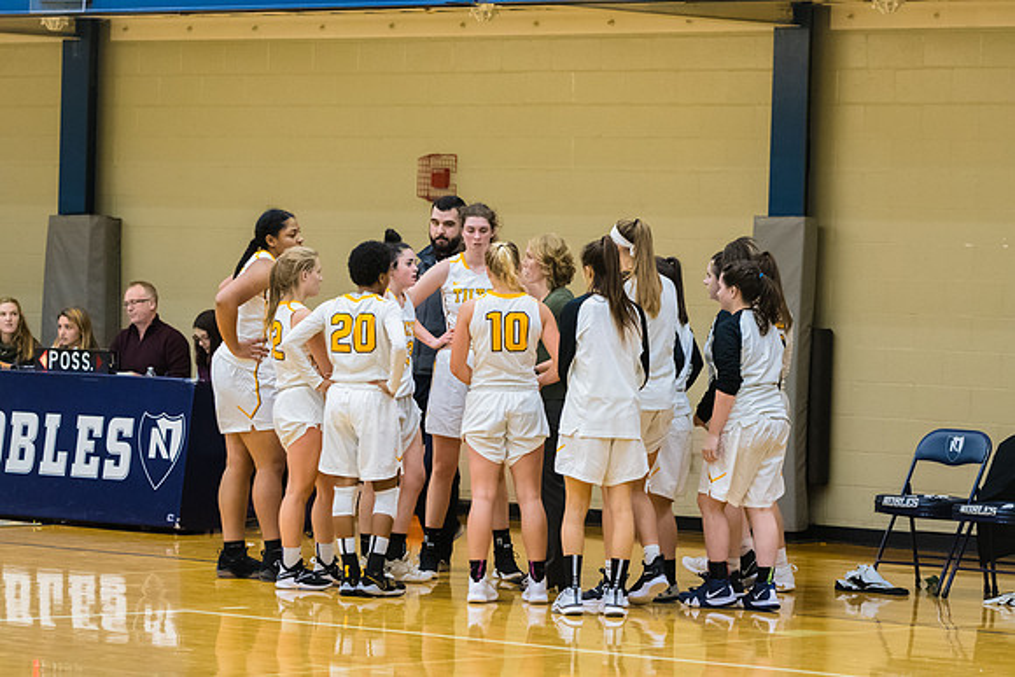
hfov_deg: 13.4
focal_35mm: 153
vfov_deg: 9.0
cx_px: 508
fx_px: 4315
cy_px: 338
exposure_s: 1/400
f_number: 3.2
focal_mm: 102
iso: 3200
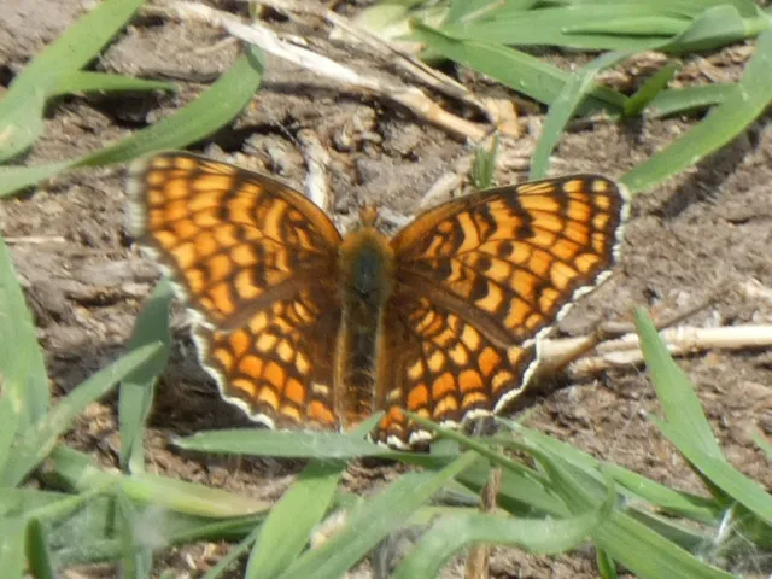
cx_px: 386
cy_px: 290
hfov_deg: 3.7
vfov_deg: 2.8
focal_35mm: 531
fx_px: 11842
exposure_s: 1/100
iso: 80
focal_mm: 95.2
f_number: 5.6
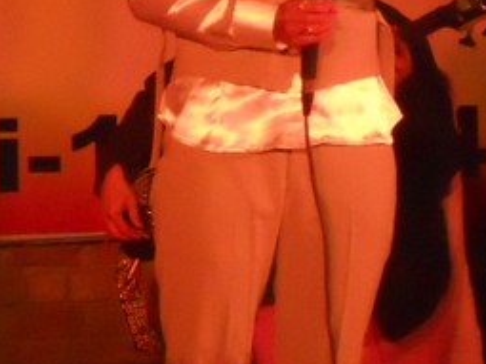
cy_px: -141
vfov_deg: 3.6
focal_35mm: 412
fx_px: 5782
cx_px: -51
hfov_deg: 4.8
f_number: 6.6
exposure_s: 1/60
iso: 800
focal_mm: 25
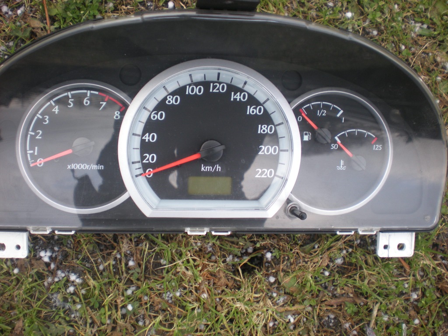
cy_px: 168
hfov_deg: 49.0
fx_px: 492
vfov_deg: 37.7
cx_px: 224
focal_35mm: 38
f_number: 3.1
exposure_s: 1/59.7
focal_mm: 6.3
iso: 79
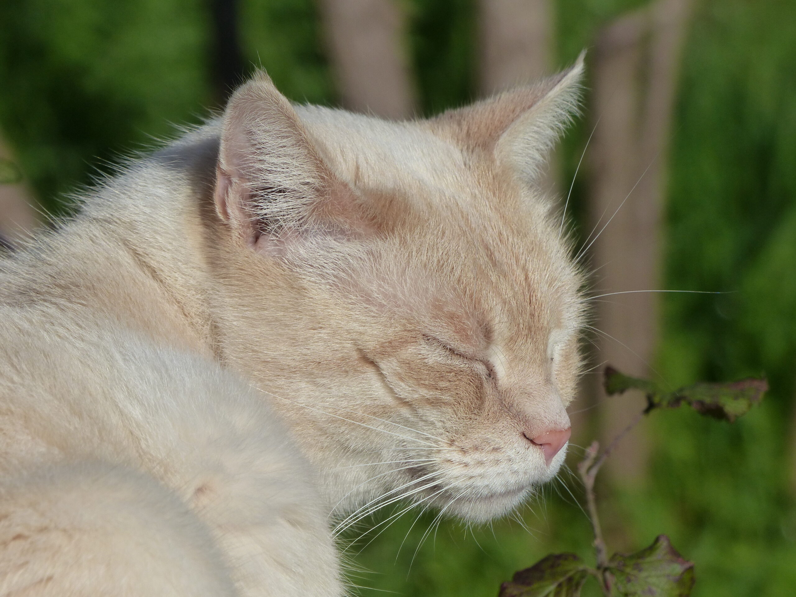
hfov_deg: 5.1
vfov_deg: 3.8
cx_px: 398
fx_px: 9014
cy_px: 298
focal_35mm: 392
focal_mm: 70.5
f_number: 5
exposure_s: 1/1600
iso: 160
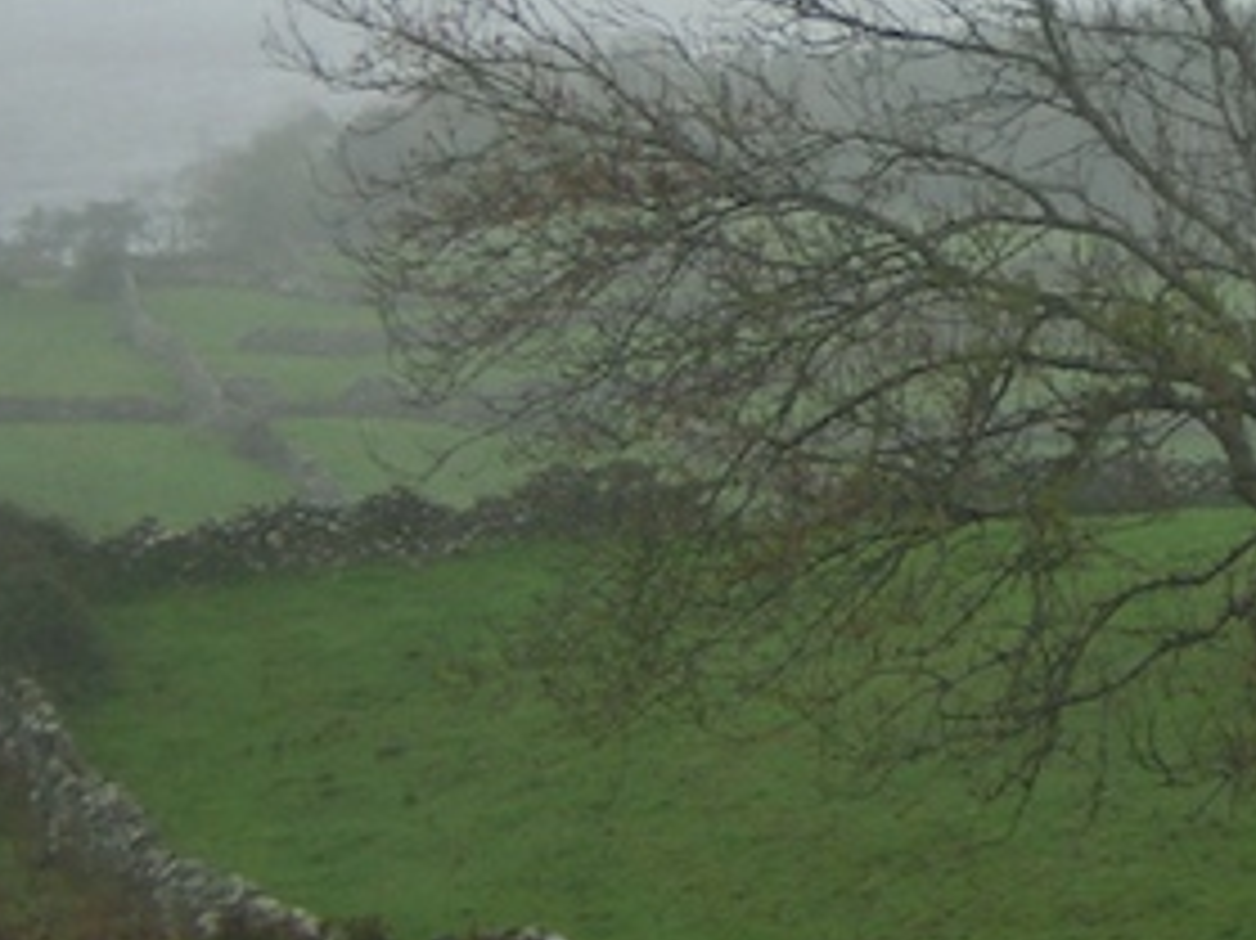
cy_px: -22
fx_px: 6746
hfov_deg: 10.6
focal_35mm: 186
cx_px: 1224
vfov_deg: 7.9
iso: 100
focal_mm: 10.6
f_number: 4
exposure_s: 1/99.4
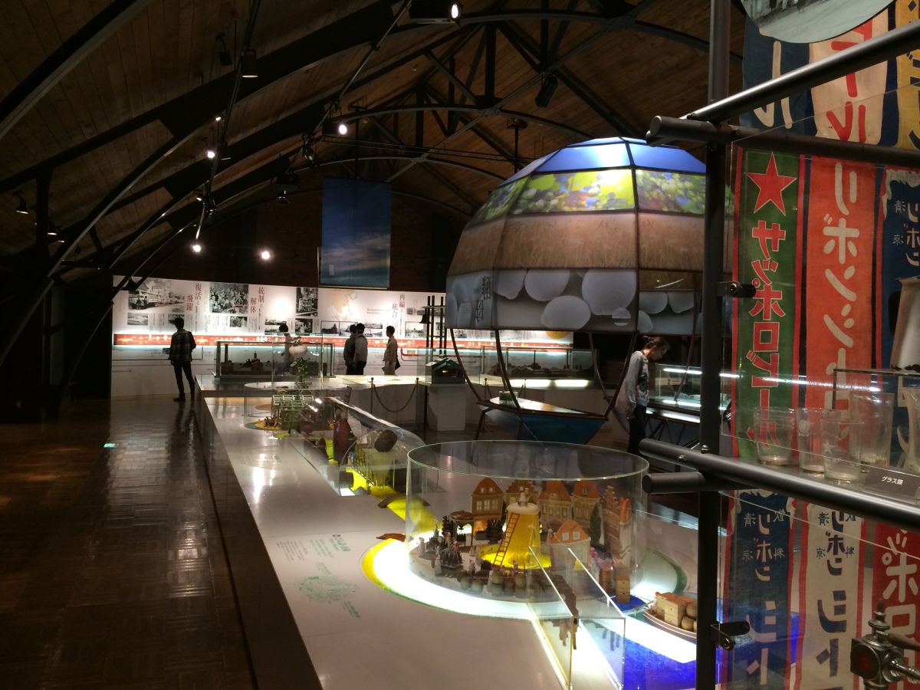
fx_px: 771
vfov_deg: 48.2
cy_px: 345
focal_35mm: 29
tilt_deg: -2.8
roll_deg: -0.1
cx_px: 460
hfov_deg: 61.7
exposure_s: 1/30
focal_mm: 4.15
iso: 64
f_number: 2.2
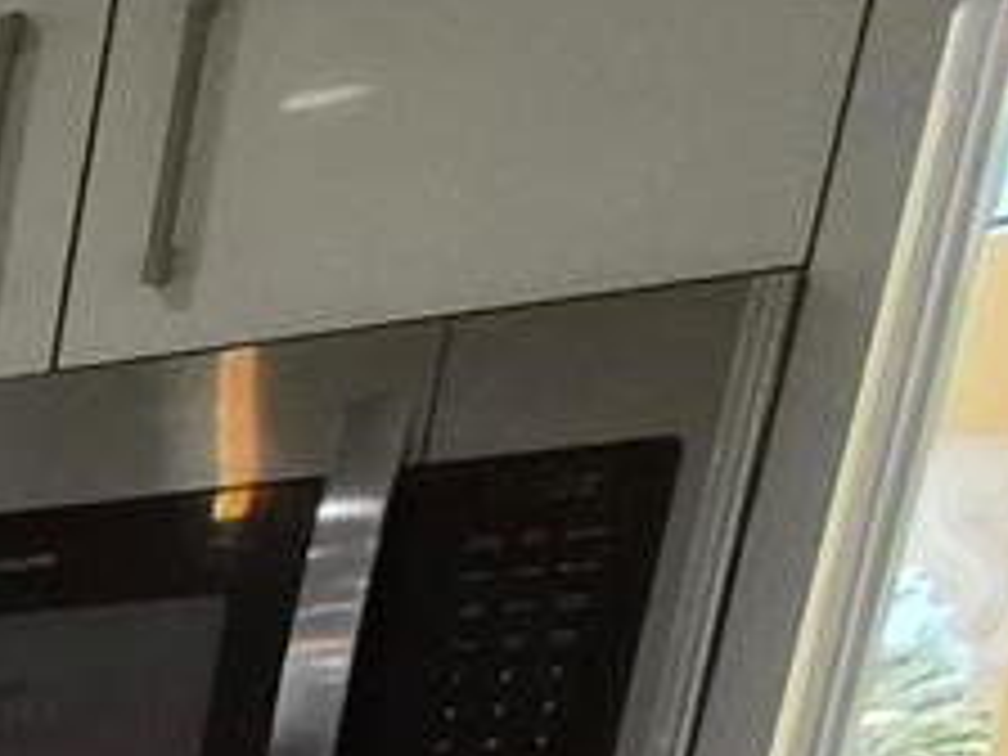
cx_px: -2241
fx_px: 2708
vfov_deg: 12.6
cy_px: 1782
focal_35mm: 93
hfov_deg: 10.6
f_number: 2.2
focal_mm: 1.7
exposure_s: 1/120
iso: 40
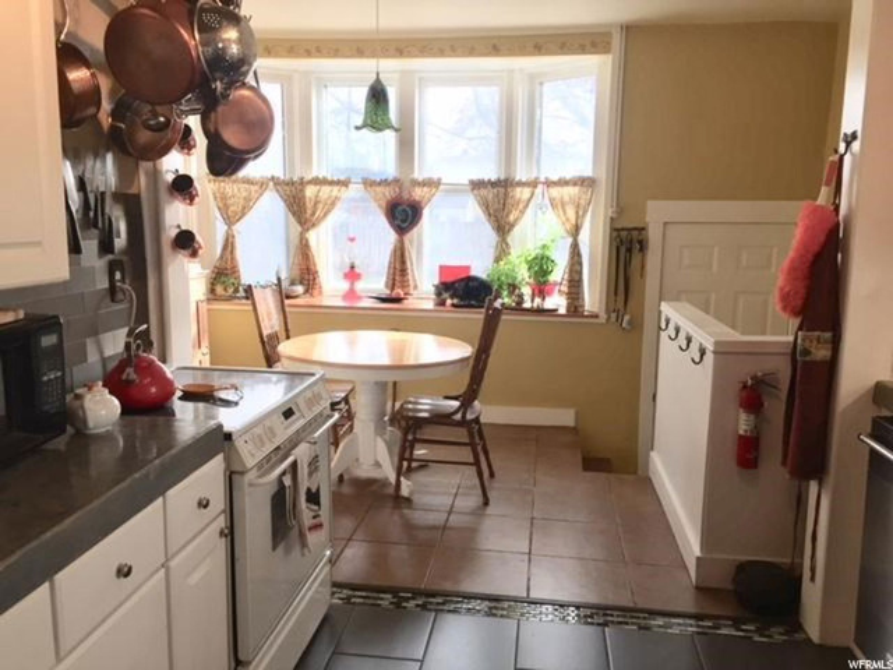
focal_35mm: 29
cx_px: 446
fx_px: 748
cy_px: 335
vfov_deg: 48.2
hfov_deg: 61.7
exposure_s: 1/120
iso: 50
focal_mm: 4.15
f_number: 2.2
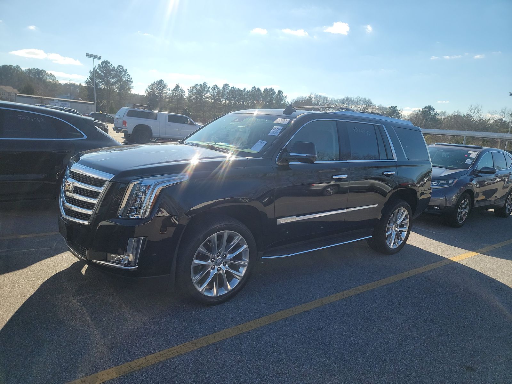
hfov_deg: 71.6
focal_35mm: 24
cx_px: 256
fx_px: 355
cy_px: 192
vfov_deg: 56.8
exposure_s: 1/829
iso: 50
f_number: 1.8
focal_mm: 6.7
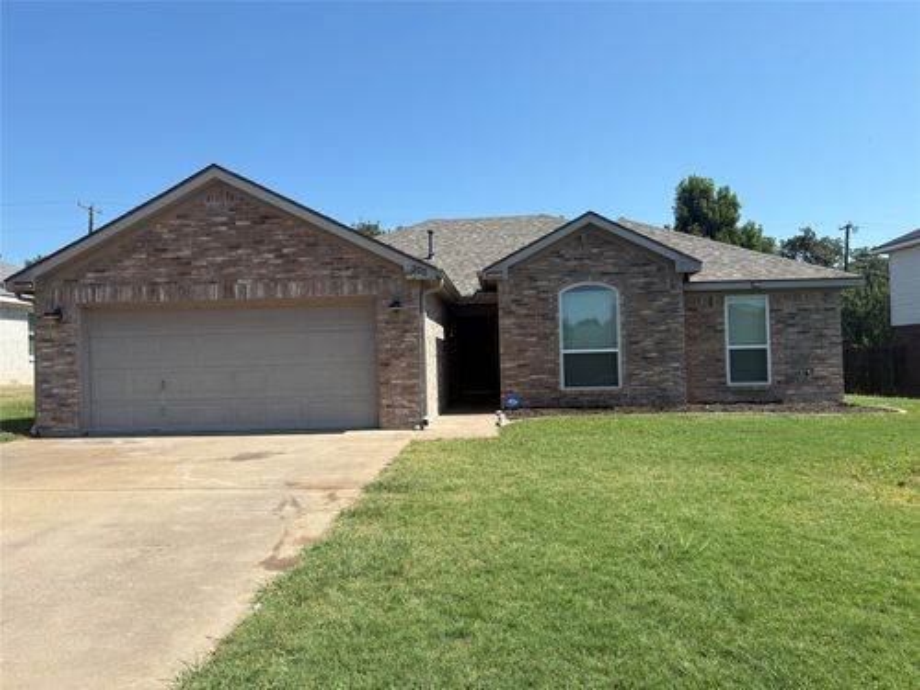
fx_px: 691
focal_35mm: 26
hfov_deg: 67.3
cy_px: 345
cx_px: 460
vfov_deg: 53.1
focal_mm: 5.96
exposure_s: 1/2747
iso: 50
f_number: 1.6
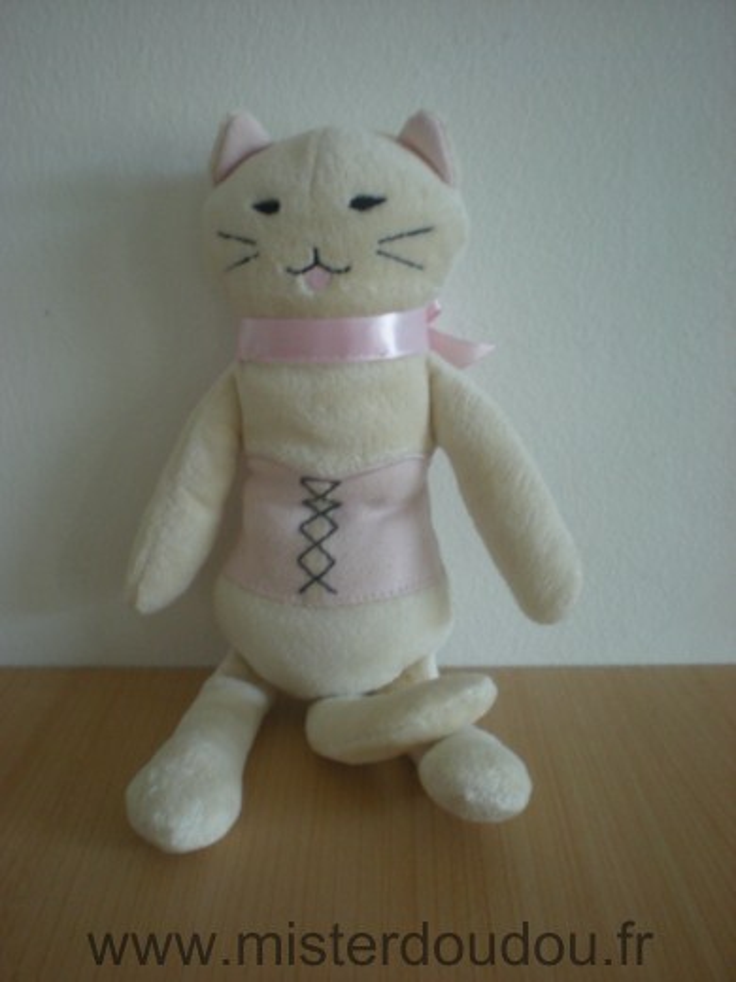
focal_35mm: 38
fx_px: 1077
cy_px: 491
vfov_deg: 49.0
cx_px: 368
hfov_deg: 37.7
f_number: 3.1
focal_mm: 6.3
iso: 200
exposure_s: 1/17.5
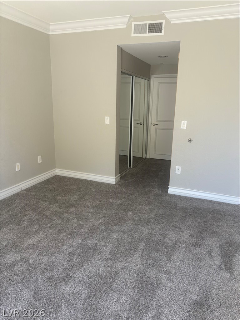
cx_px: 120
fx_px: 240
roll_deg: -1.1
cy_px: 160
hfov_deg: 53.1
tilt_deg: -13.5
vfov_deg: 67.3
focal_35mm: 26
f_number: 1.6
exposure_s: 1/121
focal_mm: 5.96
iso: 64
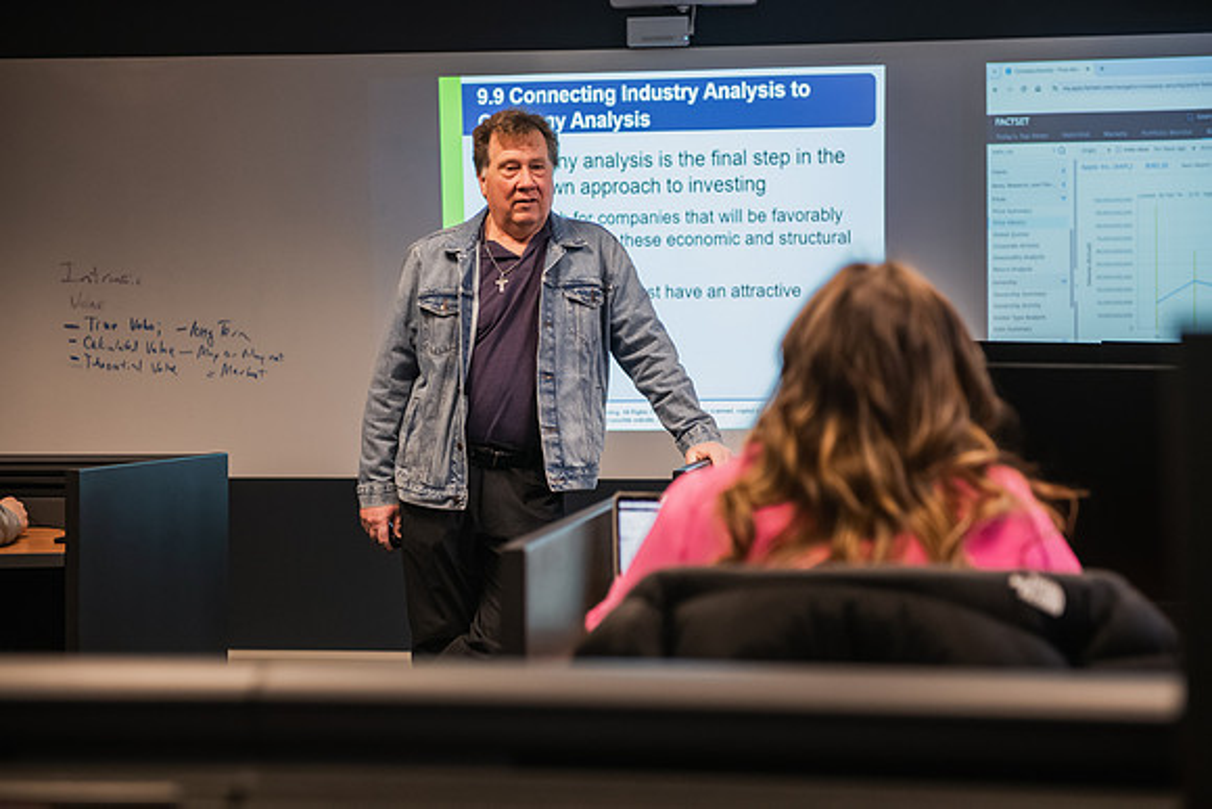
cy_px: 404
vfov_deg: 21.9
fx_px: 2088
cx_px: 606
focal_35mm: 62
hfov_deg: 32.4
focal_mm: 62
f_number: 3.2
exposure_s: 1/200
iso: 2000
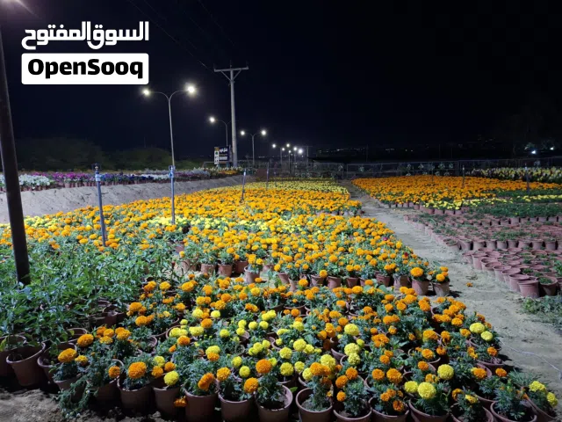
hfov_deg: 73.9
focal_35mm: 23
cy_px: 211
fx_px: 373
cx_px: 281
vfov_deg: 58.9
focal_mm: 5.54
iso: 500
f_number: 1.8
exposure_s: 1/25
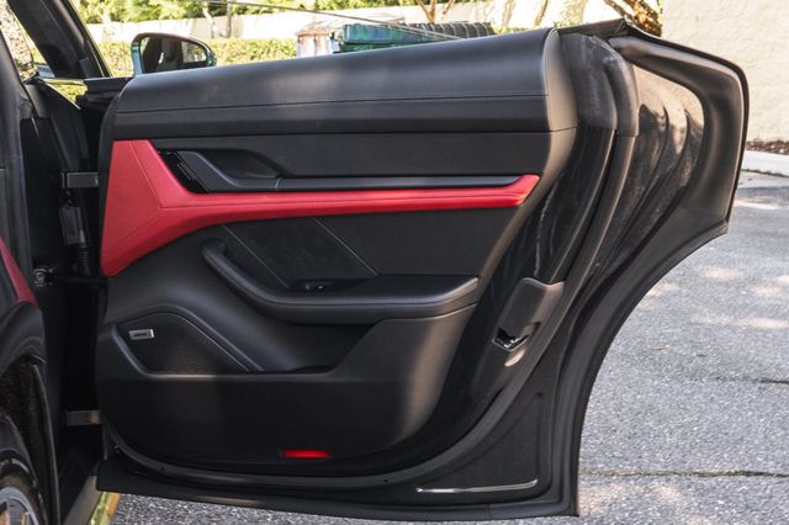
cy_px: 196
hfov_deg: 33.2
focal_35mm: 60
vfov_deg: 22.4
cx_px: 330
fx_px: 1321
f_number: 8
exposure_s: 1/30
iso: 640
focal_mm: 24
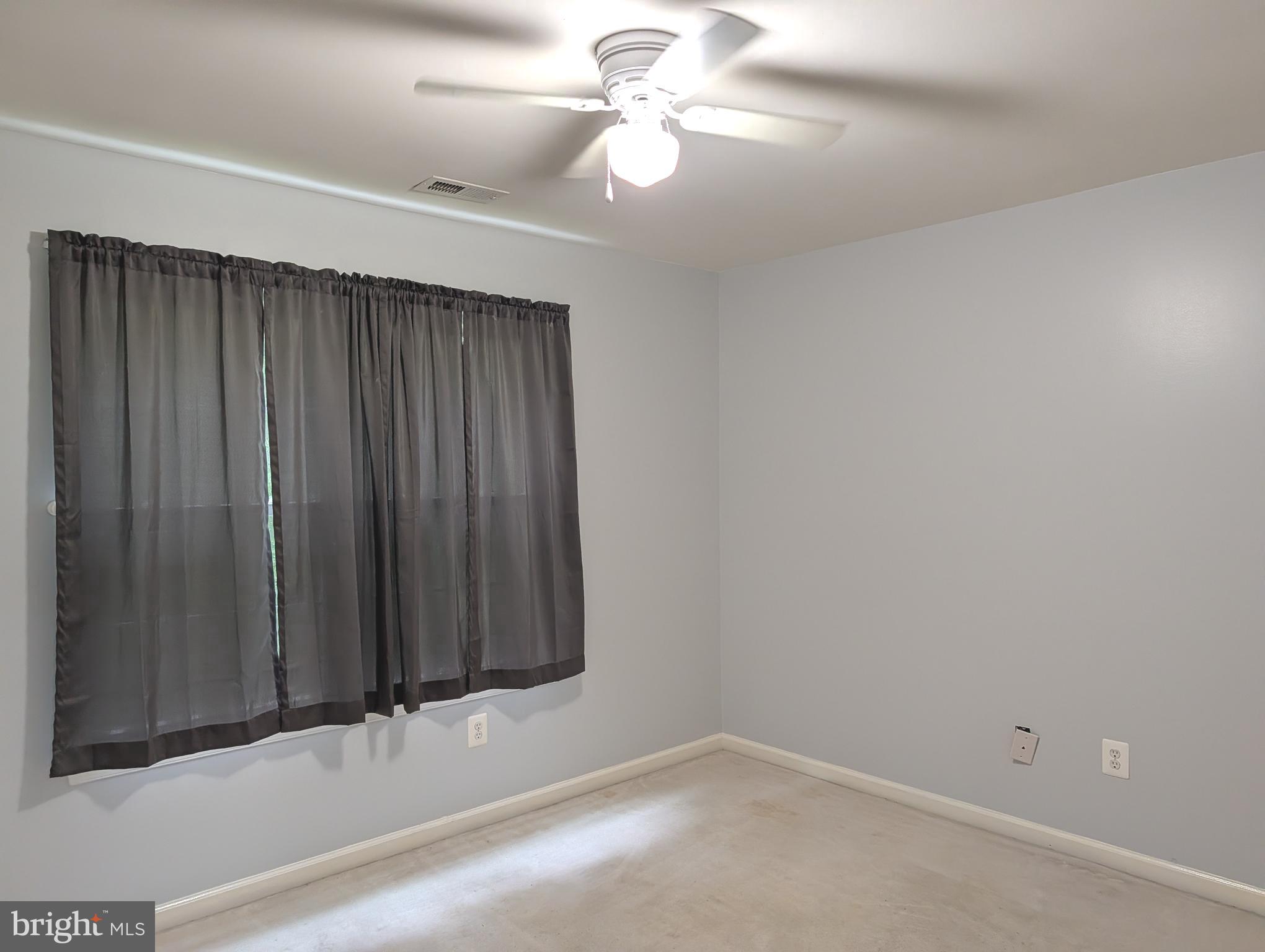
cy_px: 476
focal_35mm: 24
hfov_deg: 71.5
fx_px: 878
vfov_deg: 56.9
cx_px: 632
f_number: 1.68
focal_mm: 6.9
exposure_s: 1/120
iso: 252
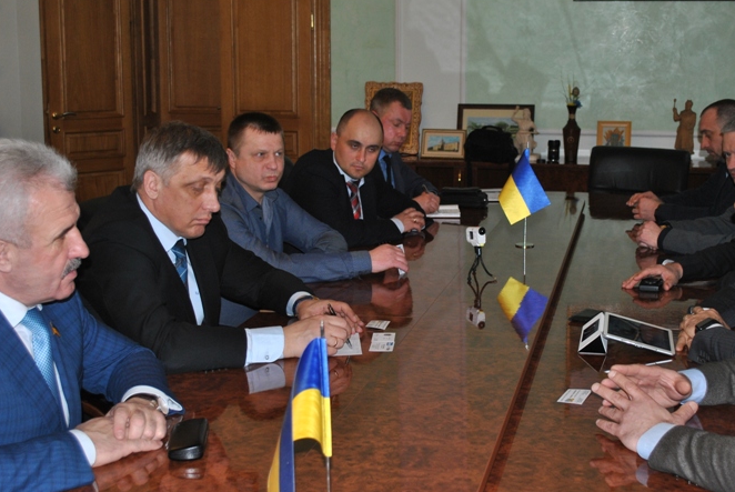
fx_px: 1083
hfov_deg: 37.4
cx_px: 405
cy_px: 231
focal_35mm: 53
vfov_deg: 25.6
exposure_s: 1/60
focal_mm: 26
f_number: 4.2
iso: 200
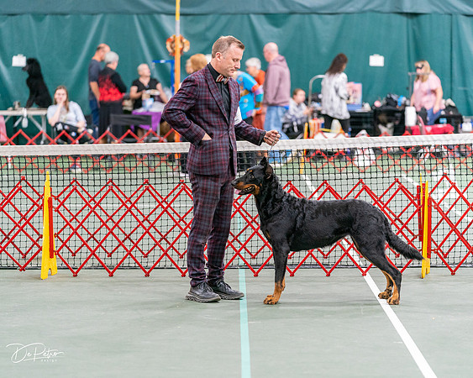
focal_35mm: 135
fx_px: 1891
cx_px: 236
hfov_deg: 14.3
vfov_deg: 11.4
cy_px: 189
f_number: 2.8
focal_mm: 120
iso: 2500
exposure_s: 1/250
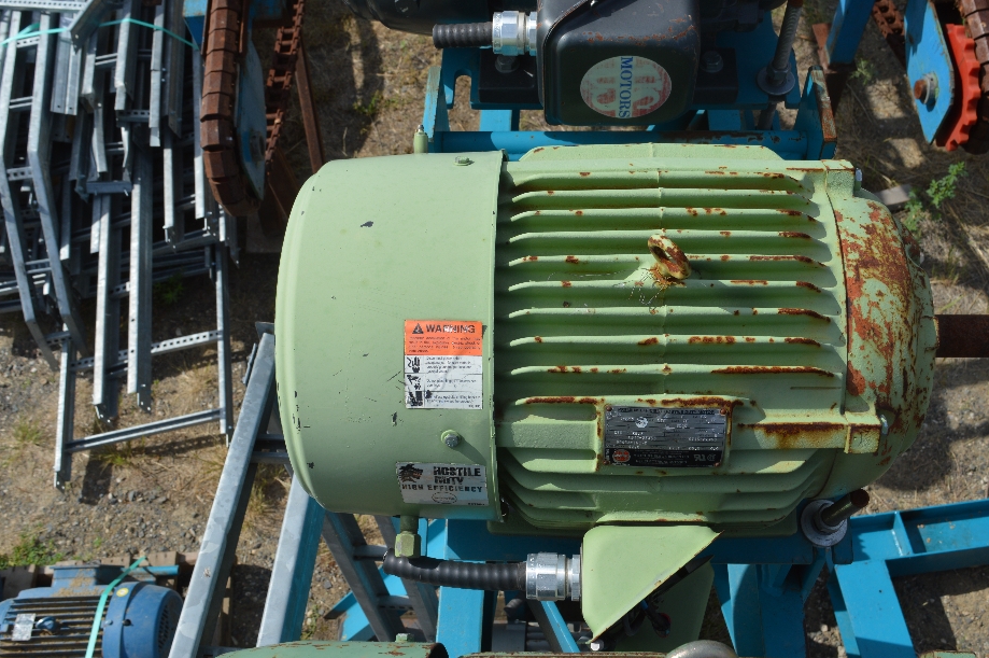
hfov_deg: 51.3
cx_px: 514
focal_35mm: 38
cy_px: 315
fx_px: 1030
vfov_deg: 35.4
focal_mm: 23
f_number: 9
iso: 100
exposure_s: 1/320
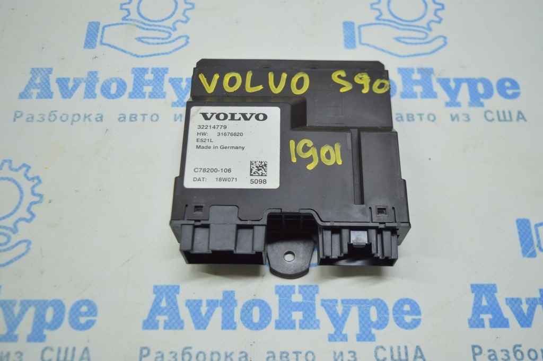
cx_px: 272
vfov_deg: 35.4
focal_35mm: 38
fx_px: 565
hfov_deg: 51.3
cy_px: 180
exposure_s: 1/50
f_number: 4
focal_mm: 25
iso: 400
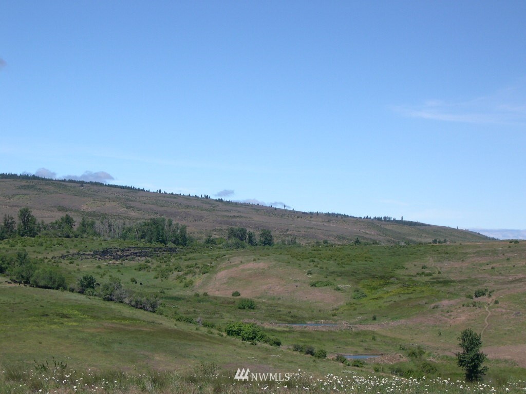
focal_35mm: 72
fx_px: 1094
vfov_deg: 20.4
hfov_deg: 27.0
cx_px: 263
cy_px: 197
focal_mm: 15.3
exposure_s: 1/147
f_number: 10.4
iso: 100
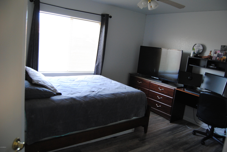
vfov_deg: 48.0
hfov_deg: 67.3
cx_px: 114
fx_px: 170
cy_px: 76
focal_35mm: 27
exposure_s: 1/30
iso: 500
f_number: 3.5
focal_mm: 18
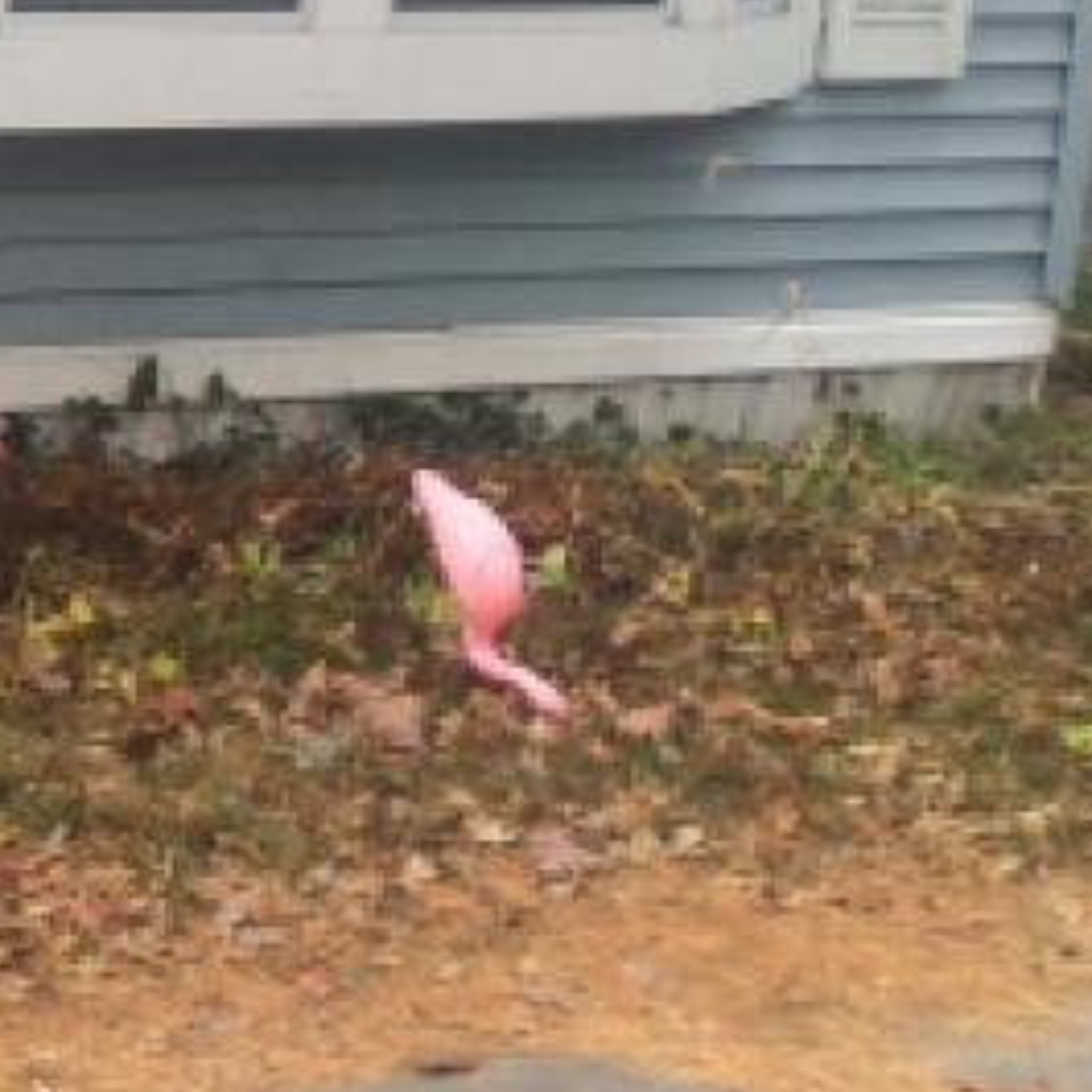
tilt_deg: -9.7
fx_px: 3533
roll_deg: -0.7
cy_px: 179
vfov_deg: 17.4
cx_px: -795
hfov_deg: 15.4
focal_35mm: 99
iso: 32
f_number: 2.2
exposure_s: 1/519
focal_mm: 4.15
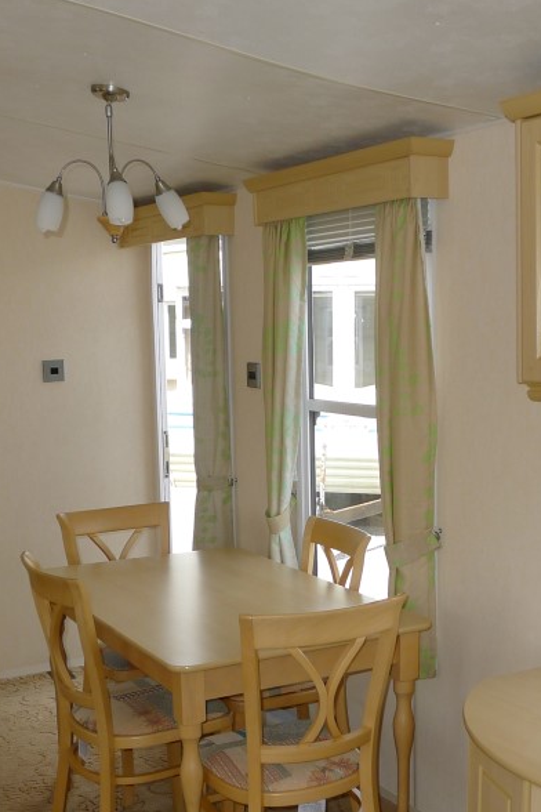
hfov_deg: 28.4
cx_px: 371
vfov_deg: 41.6
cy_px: 504
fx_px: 1059
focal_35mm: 47
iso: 100
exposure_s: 1/320
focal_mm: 5.1
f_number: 2.8
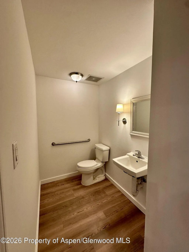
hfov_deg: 85.7
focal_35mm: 14
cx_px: 94
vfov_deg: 102.1
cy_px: 126
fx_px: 102
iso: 125
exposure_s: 1/120
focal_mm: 2.22
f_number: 2.2
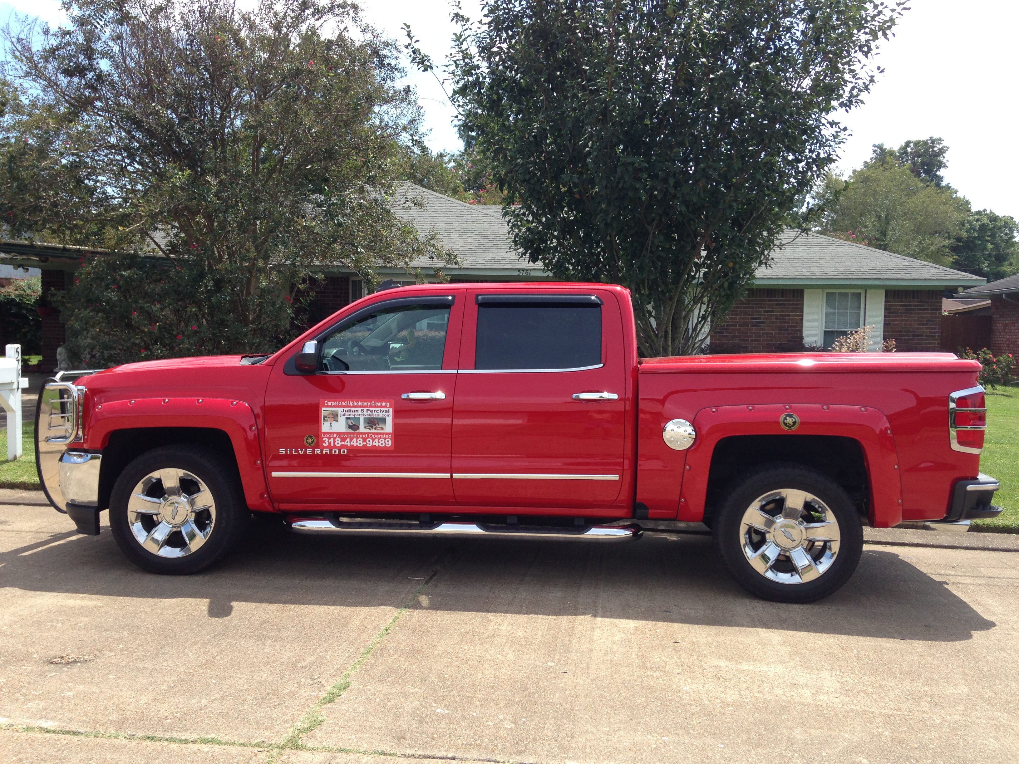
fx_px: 971
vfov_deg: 42.9
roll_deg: -1.5
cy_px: 382
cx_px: 510
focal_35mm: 33
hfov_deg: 55.4
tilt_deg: -2.1
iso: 50
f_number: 2.4
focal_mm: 4.12
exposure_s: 1/797
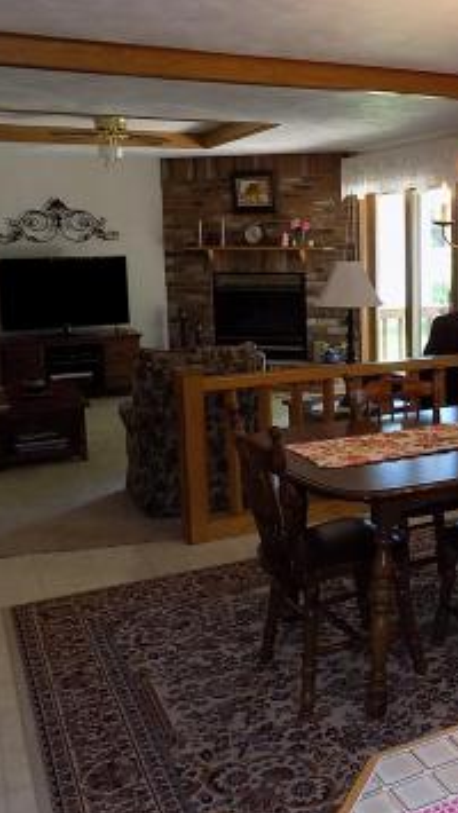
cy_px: 346
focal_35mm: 41
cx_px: 497
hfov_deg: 26.8
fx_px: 884
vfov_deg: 49.2
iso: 180
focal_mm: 4
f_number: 3.1
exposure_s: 1/30
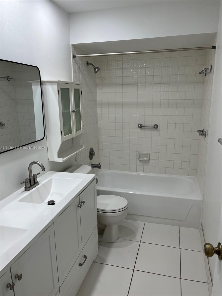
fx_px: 222
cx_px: 111
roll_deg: +1.5
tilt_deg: -13.7
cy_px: 148
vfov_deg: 67.3
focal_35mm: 26
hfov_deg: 53.1
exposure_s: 1/120
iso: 50
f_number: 1.6
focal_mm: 5.1
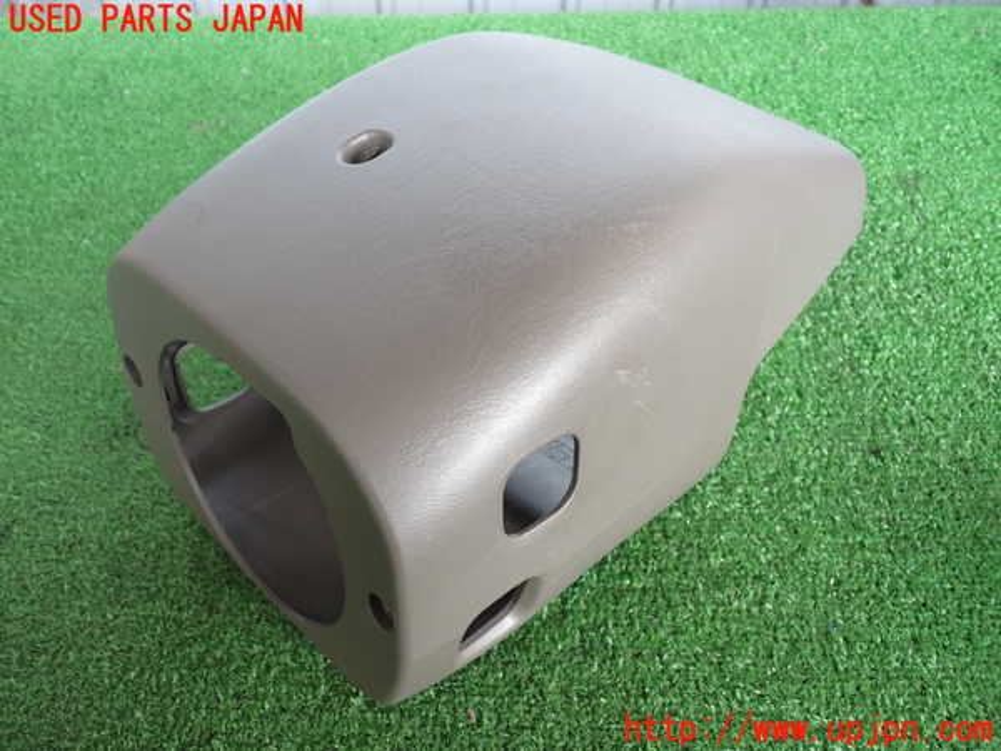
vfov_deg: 44.2
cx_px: 500
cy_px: 376
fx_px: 925
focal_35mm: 32
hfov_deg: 56.8
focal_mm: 5.79
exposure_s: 1/50
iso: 200
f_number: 2.4
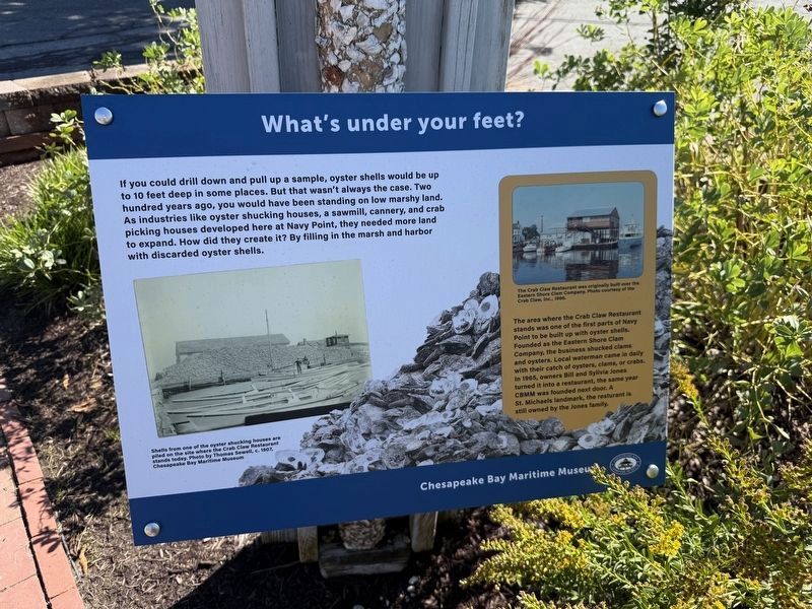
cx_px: 406
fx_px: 563
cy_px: 304
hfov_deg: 71.6
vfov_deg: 56.8
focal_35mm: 24
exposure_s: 1/1361
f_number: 1.78
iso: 80
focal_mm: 6.76
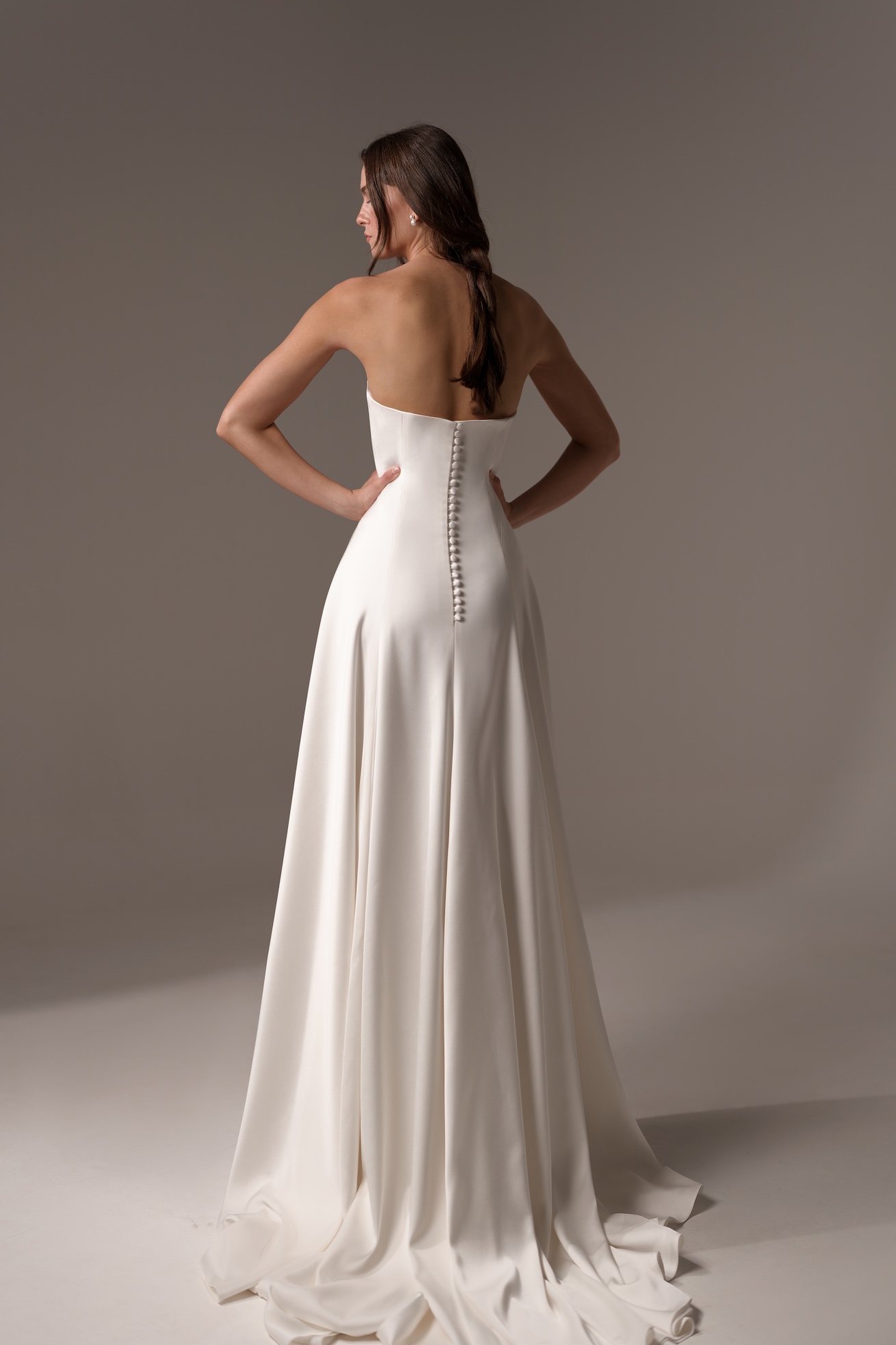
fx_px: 1904
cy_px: 667
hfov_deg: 26.5
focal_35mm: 51
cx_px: 456
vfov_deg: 38.9
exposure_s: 1/400
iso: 50
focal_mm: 50
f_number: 1.2
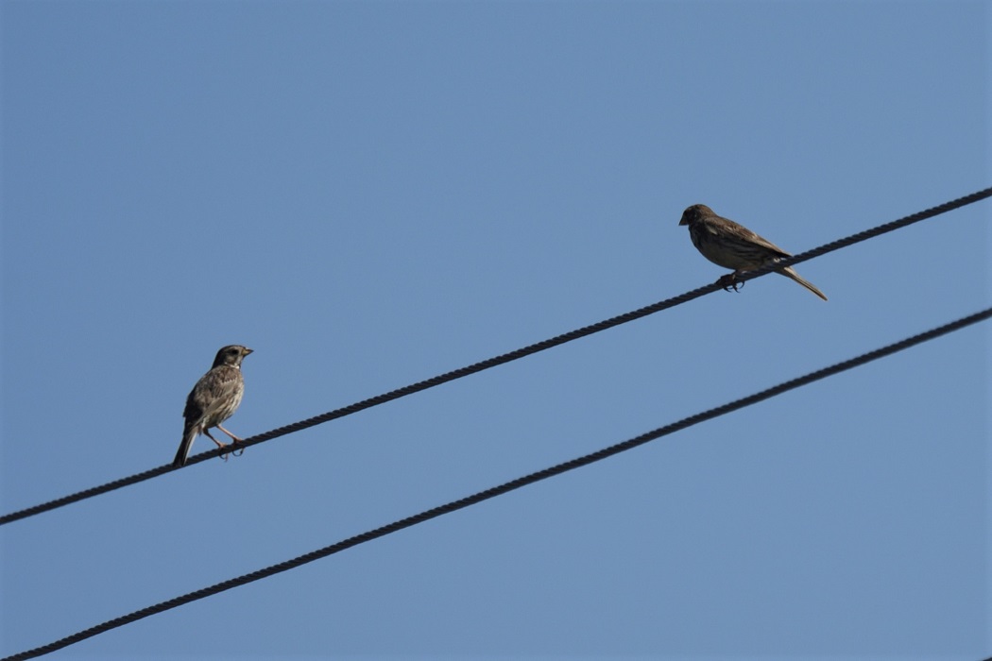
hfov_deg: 4.9
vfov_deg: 3.3
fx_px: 11572
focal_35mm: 420
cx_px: 496
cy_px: 330
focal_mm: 420
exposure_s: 1/2000
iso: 200
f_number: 6.3
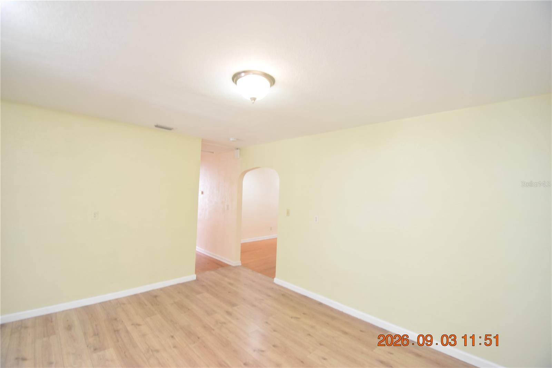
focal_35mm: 15
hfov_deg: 100.4
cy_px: 184
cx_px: 276
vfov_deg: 77.3
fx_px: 230
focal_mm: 10
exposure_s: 1/60
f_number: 3.5
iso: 1250
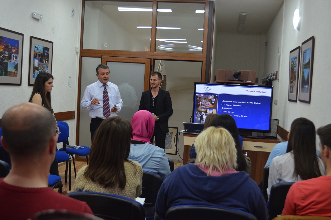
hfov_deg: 45.0
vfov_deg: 30.7
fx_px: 399
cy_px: 110
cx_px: 166
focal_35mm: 44
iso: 800
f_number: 4.5
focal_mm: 29
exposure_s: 1/60
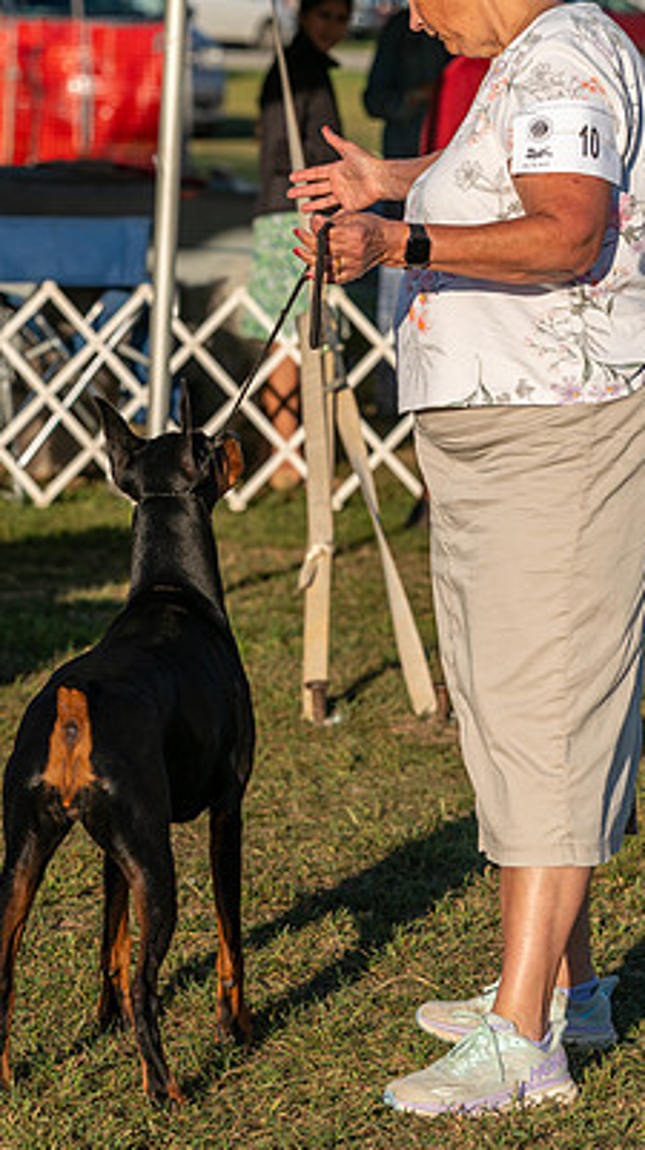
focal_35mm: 196
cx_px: 162
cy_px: 525
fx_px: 5971
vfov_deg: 11.0
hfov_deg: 6.2
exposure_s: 1/1250
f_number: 4.5
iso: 160
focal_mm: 111
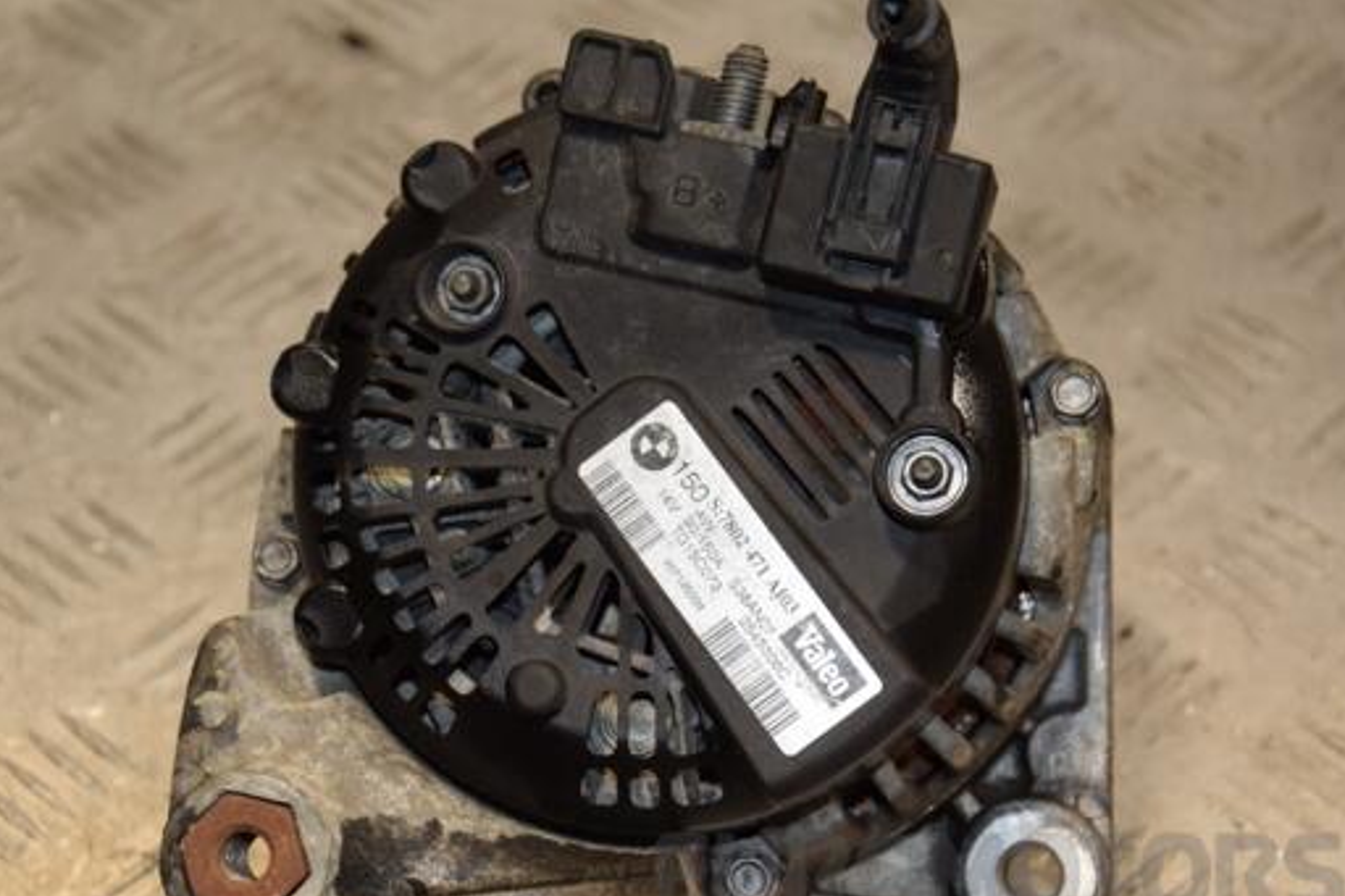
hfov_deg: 18.8
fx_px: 4071
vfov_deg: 12.6
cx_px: 607
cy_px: 523
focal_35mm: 109
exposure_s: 1/200
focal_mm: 62
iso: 800
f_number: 5.6
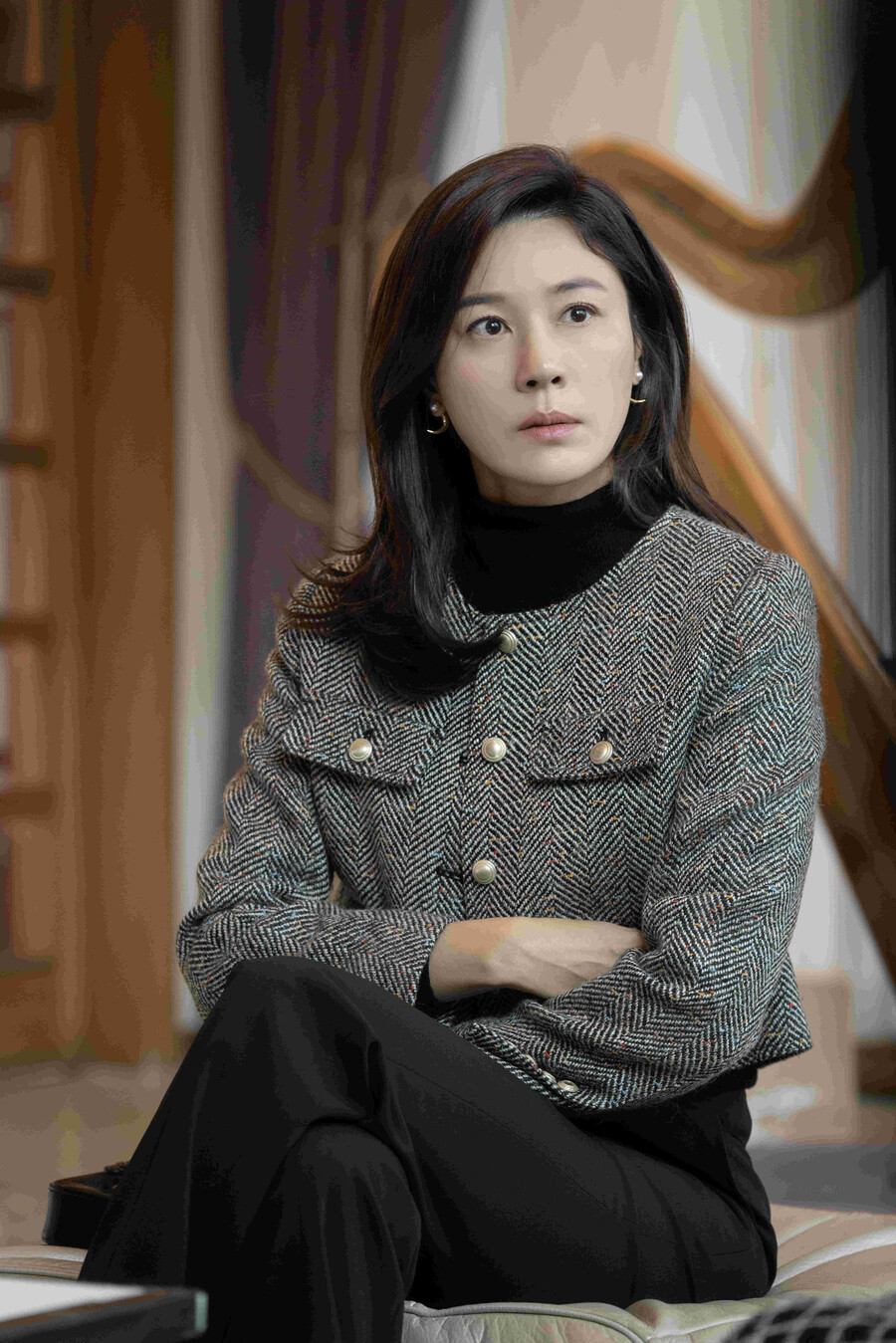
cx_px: 448
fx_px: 5000
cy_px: 672
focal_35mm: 134
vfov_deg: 15.3
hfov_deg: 10.2
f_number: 5
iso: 2000
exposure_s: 1/250
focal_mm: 134
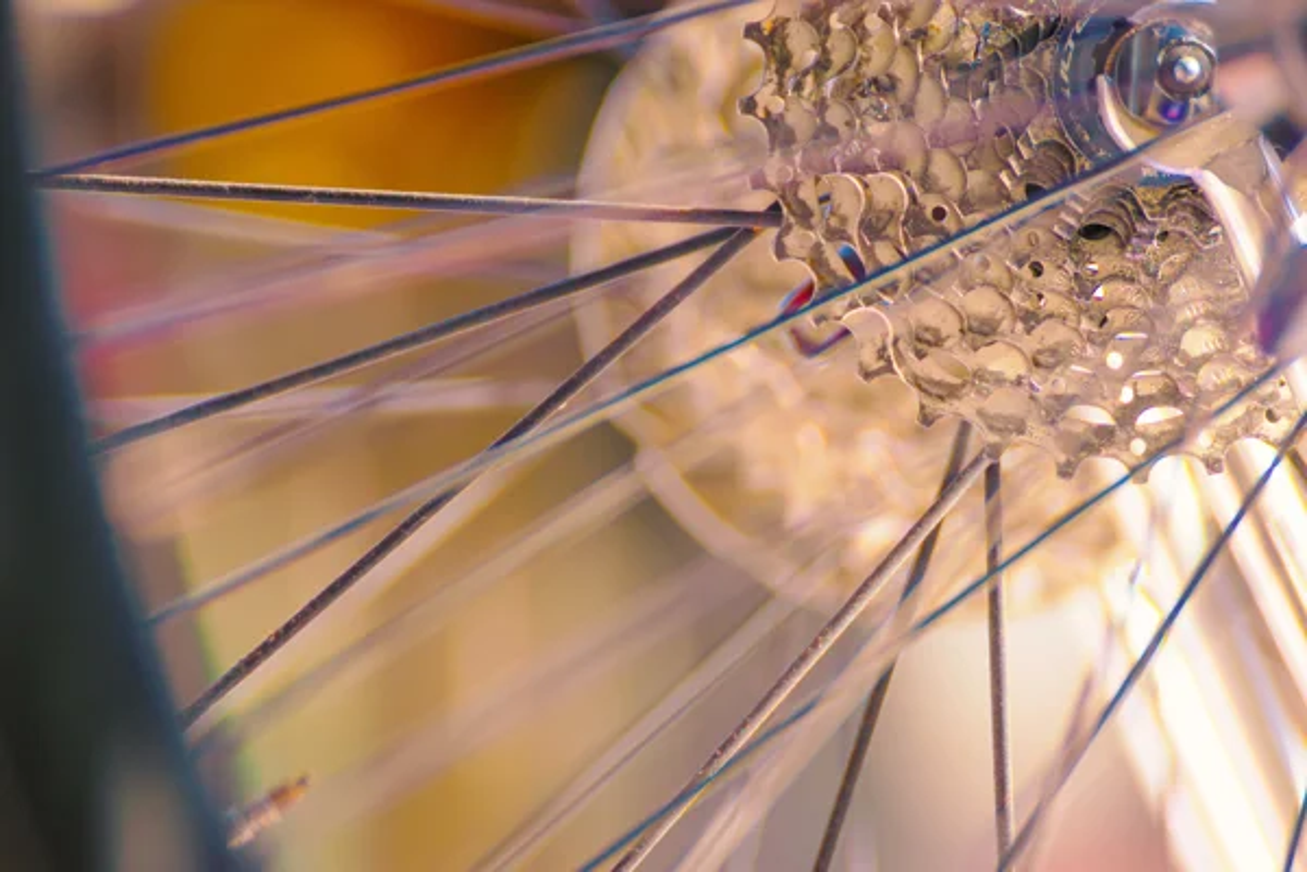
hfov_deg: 5.7
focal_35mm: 360
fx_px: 13069
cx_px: 654
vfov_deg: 3.8
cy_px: 436
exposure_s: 1/125
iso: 100
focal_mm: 240
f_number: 5.6
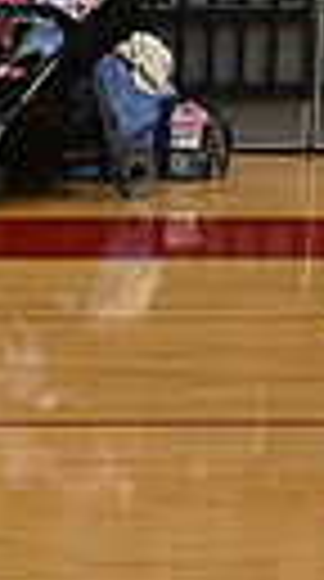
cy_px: 497
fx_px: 8481
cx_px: -900
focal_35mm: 552
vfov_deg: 3.9
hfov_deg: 2.2
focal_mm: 78
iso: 3200
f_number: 4
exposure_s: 1/400
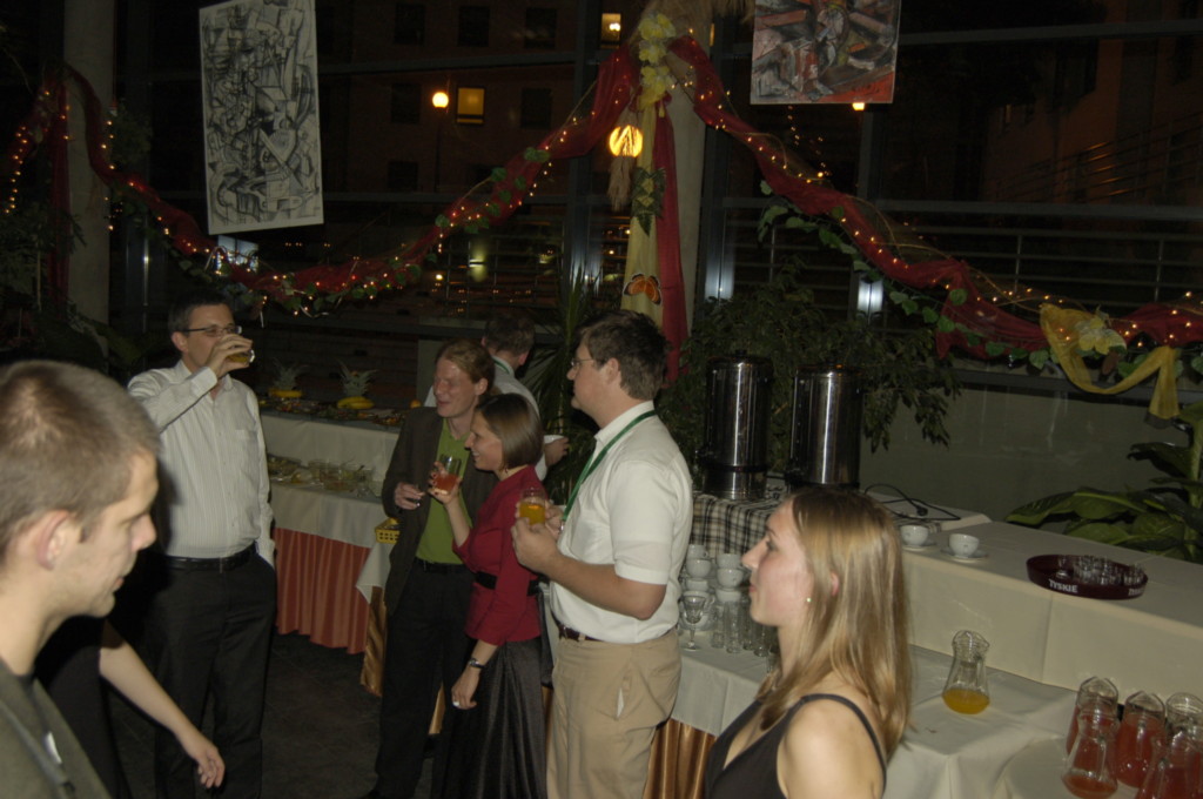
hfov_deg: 57.3
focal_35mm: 33
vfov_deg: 39.9
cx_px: 602
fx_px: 1101
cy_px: 400
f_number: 3.8
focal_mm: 22
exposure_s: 1/60
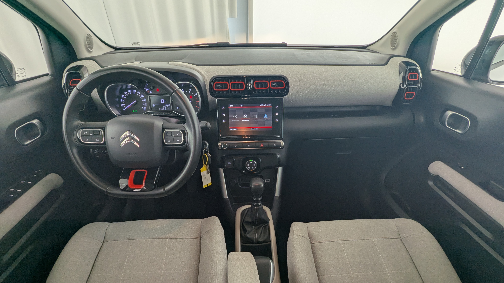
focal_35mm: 18
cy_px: 186
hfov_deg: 92.7
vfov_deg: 59.8
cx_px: 254
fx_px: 241
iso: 63
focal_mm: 2.35
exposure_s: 1/81.5
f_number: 2.2
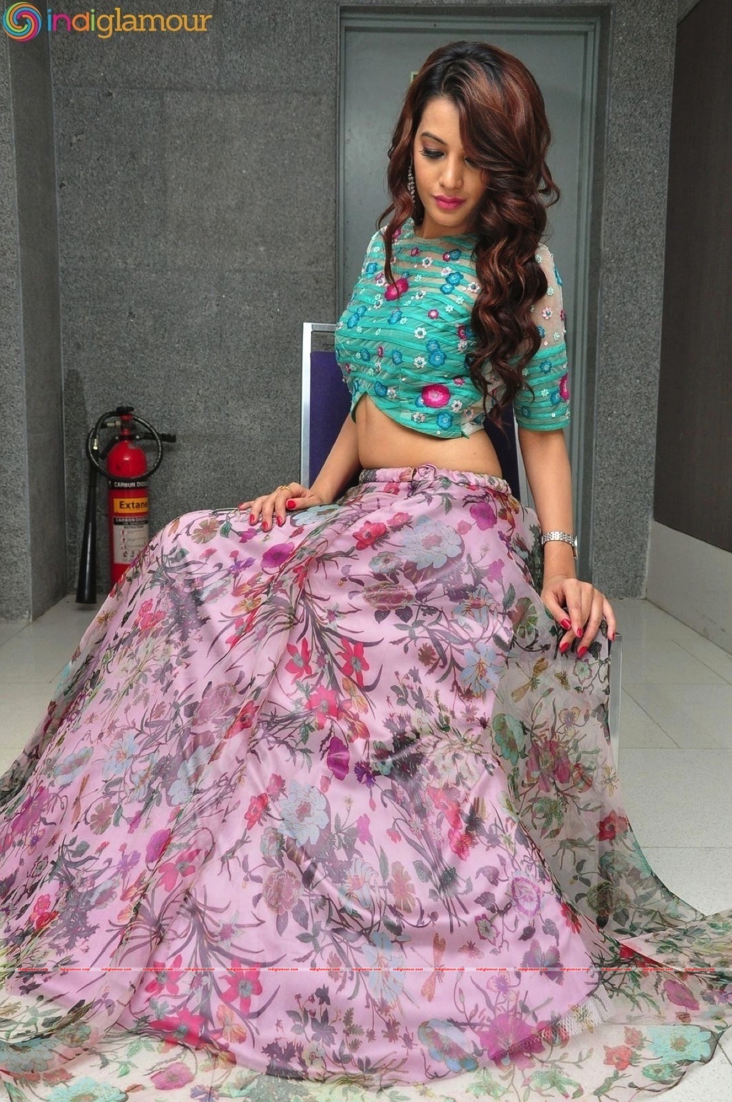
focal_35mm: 42
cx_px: 366
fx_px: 1284
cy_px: 551
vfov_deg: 46.4
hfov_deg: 31.8
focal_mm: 28
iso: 1250
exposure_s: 1/125
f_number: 8
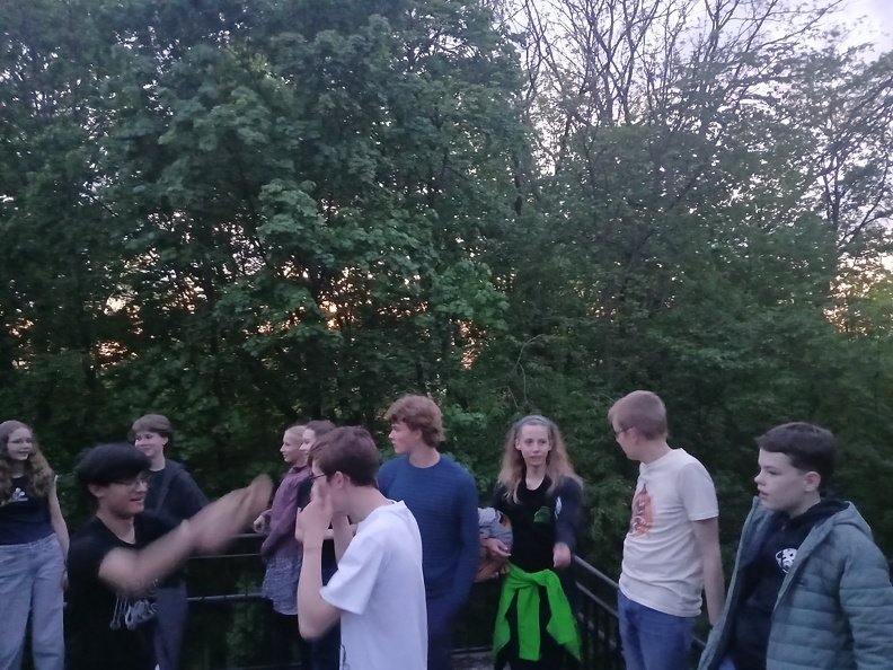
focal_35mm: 26
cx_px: 446
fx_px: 671
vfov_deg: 53.1
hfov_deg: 67.3
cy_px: 335
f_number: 1.8
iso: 2500
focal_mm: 3.98
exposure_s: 1/10
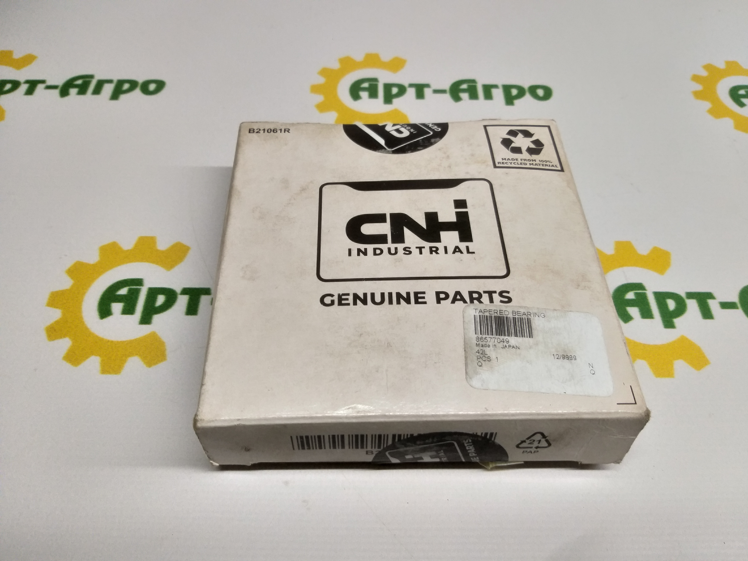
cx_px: 374
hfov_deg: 67.3
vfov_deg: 53.1
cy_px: 280
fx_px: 562
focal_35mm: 26
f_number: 1.7
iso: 80
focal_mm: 3.93
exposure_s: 1/50
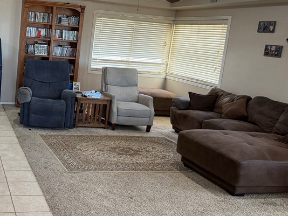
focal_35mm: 46
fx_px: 383
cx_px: 47
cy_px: 98
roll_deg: -5.3
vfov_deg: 31.5
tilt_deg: -10.1
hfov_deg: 39.2
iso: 320
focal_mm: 6.76
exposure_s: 1/120
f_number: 1.78
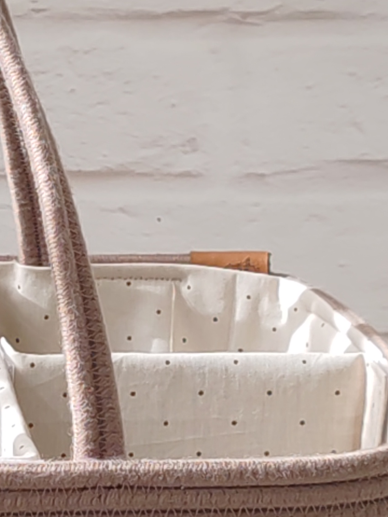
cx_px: -139
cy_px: 386
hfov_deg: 7.5
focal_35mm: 195
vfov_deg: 10.1
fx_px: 2914
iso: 100
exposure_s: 1/100
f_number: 1.9
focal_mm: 6.12
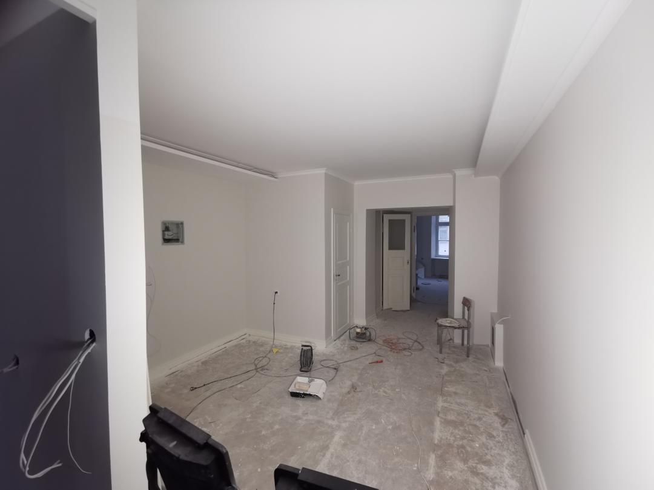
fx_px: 302
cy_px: 245
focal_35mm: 16
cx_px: 327
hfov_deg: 94.5
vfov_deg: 78.1
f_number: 2.2
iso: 100
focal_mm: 2.35
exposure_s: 1/50
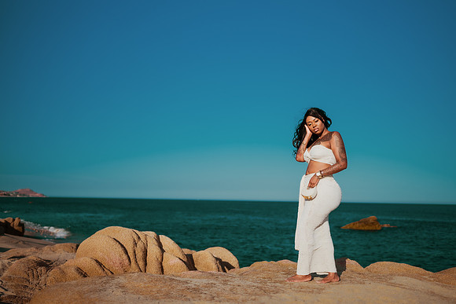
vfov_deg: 37.9
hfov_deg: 54.4
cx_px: 228
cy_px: 152
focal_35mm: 35
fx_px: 443
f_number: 1.8
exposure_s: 1/8000
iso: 50
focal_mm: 35
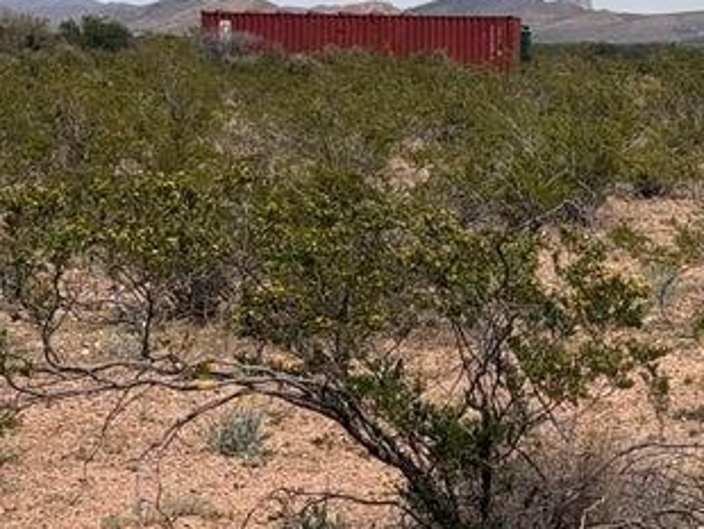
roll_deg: -1.4
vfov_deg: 11.2
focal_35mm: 132
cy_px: 170
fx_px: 2687
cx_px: 510
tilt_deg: -2.5
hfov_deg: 14.9
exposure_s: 1/9901
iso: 64
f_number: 1.78
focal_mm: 6.76
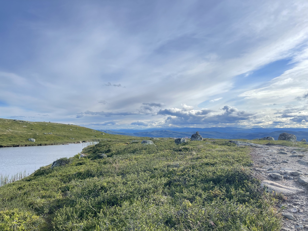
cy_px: 116
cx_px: 154
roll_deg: -0.5
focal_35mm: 25
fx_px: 222
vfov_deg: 54.9
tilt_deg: +2.1
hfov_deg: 69.4
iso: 50
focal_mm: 5.1
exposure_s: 1/2203
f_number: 1.6
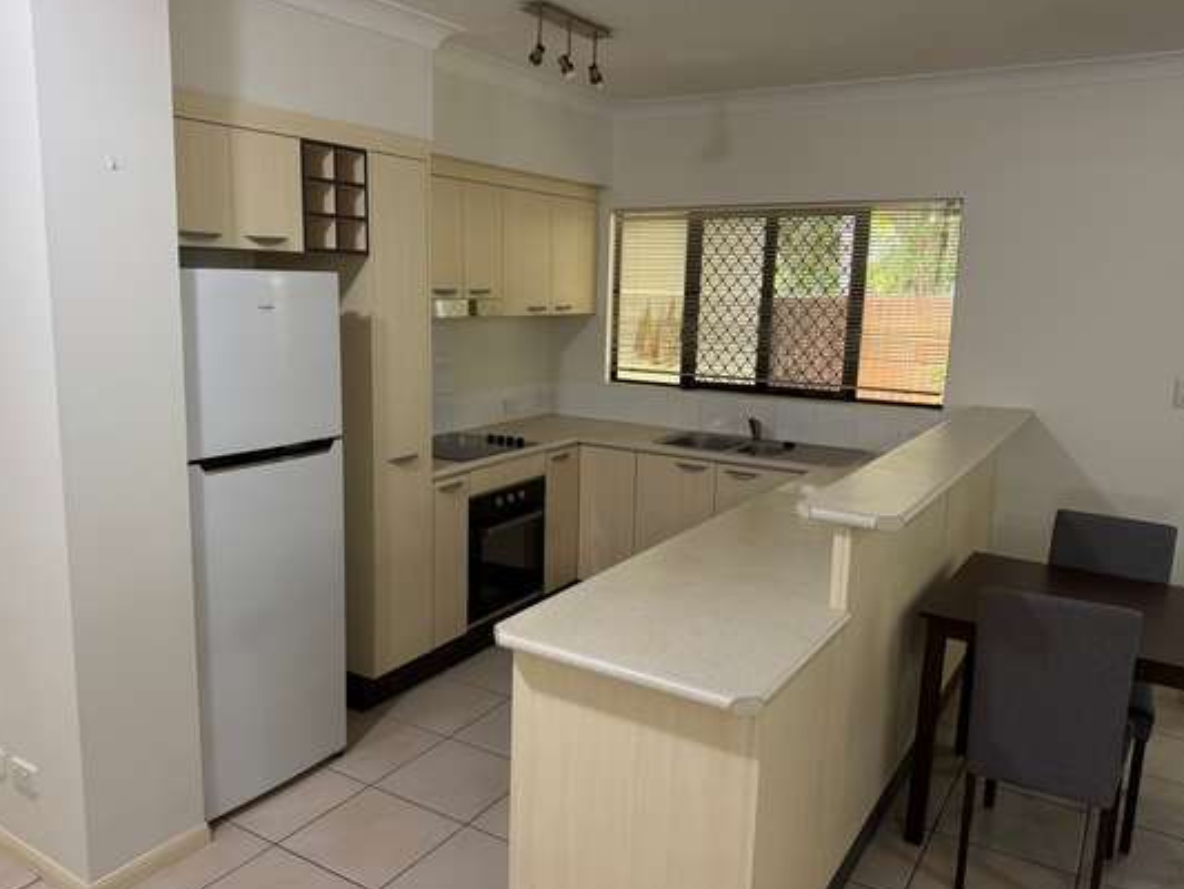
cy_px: 442
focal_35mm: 27
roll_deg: -1.3
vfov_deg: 51.4
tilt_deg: -9.3
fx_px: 924
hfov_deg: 65.2
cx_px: 551
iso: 200
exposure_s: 1/50
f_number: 1.78
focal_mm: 6.76
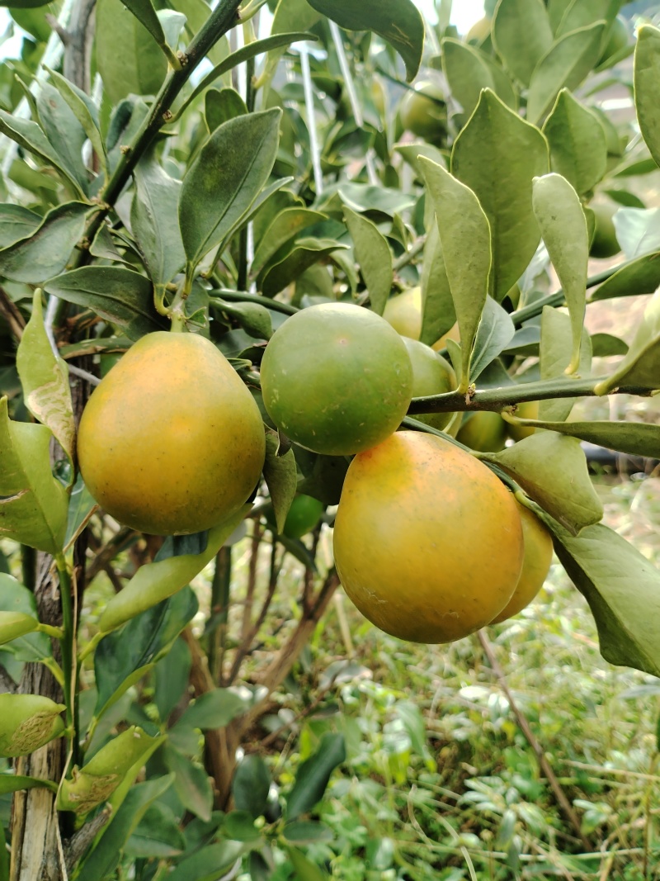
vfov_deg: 67.3
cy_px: 440
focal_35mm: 26
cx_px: 330
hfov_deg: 53.1
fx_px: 661
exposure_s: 1/224
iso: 100
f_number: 1.8
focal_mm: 4.25
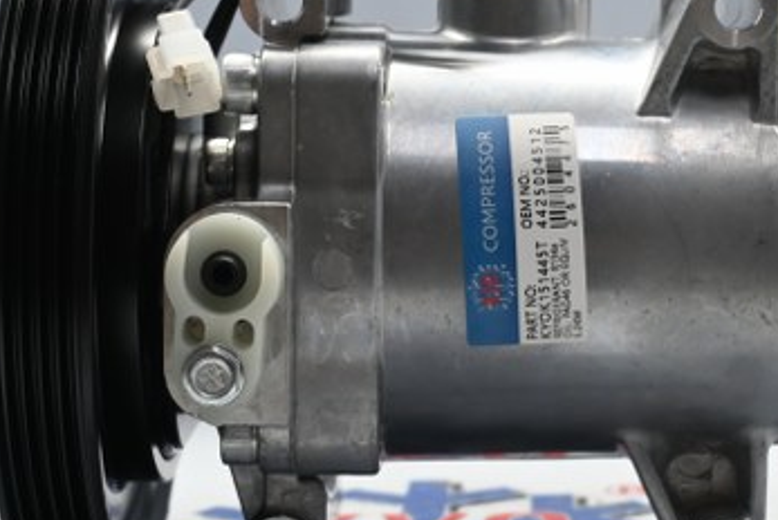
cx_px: 457
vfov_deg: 14.3
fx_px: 2073
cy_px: 208
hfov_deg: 21.2
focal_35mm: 96
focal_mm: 37
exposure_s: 1/60
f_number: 5.3
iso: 800
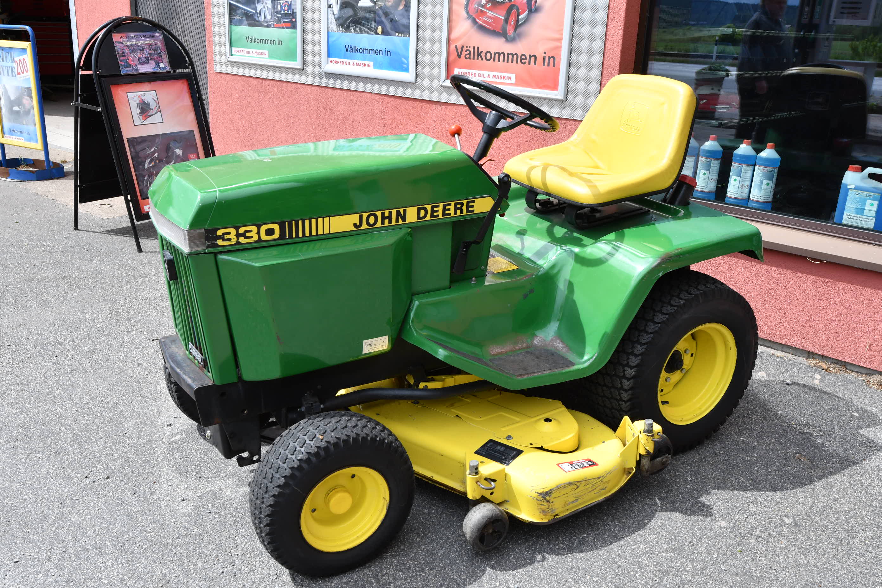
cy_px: 294
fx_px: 808
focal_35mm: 33
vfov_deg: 40.0
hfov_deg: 57.2
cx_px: 441
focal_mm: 22
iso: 500
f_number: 11
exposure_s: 1/500
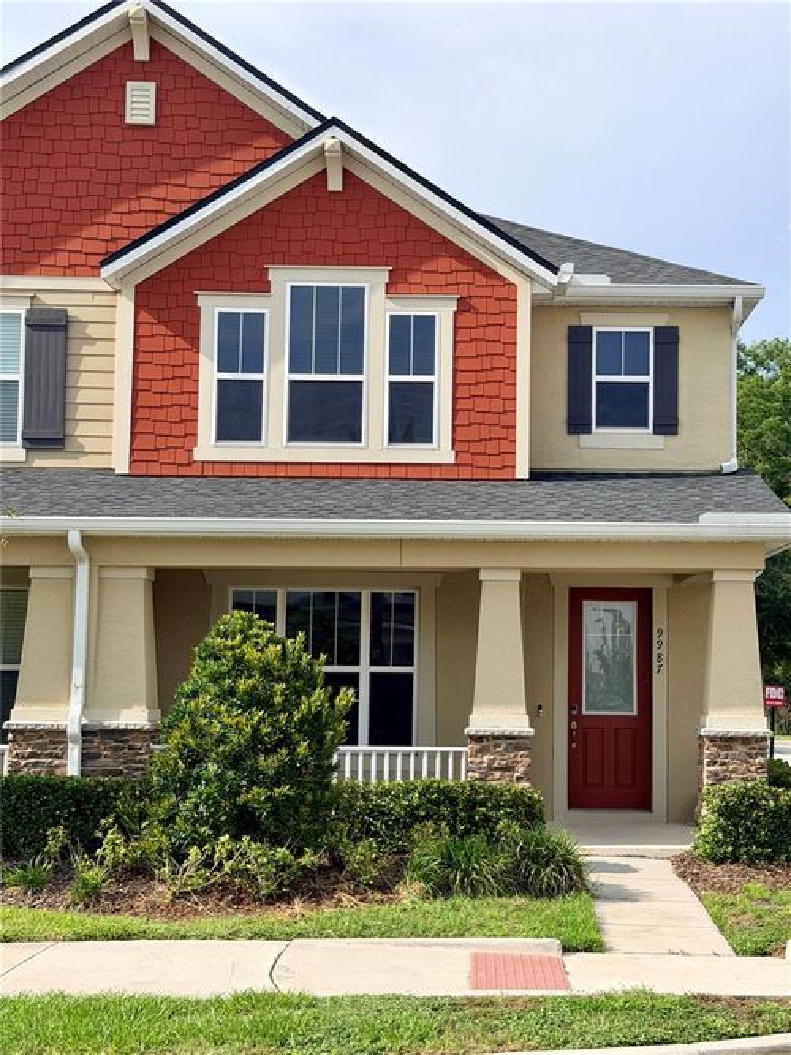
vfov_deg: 39.7
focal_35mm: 48
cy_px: 528
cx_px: 396
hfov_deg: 30.3
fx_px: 1463
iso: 64
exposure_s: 1/3891
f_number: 1.78
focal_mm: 6.76
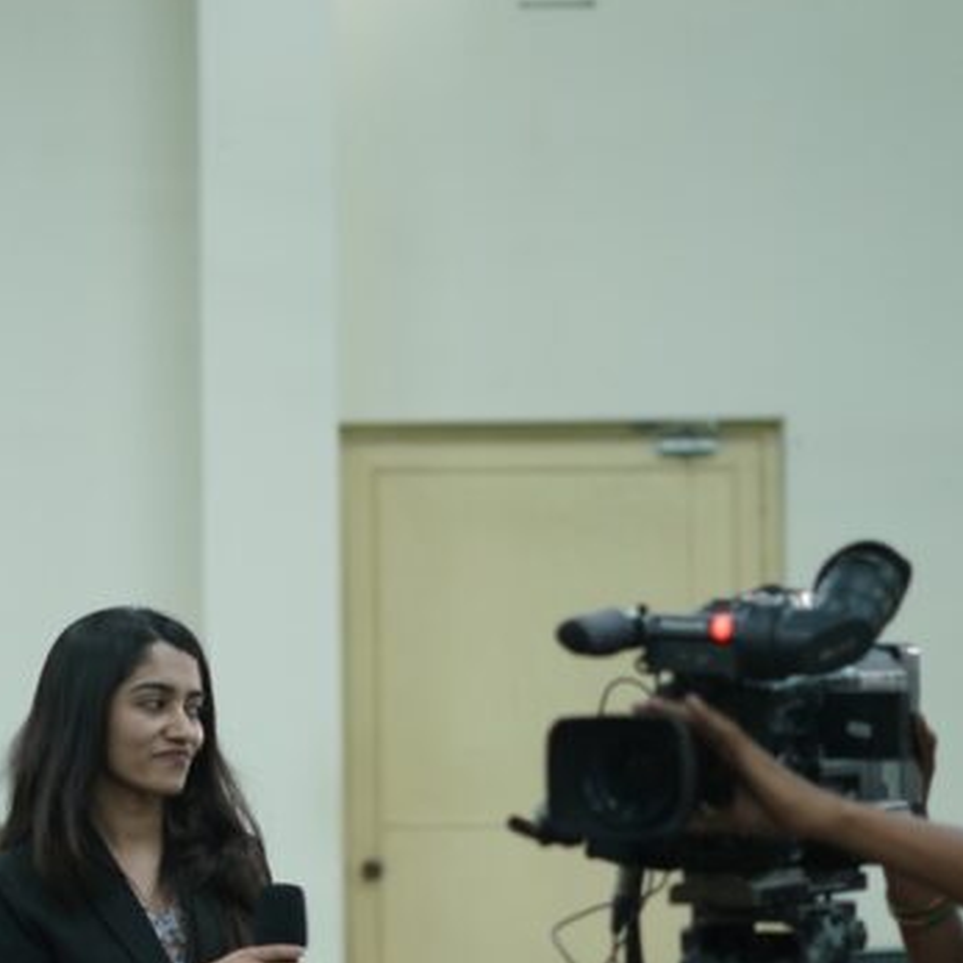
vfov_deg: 12.4
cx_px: 86
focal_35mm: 141
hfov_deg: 12.3
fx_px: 4438
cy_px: 677
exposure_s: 1/160
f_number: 1.8
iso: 250
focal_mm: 50
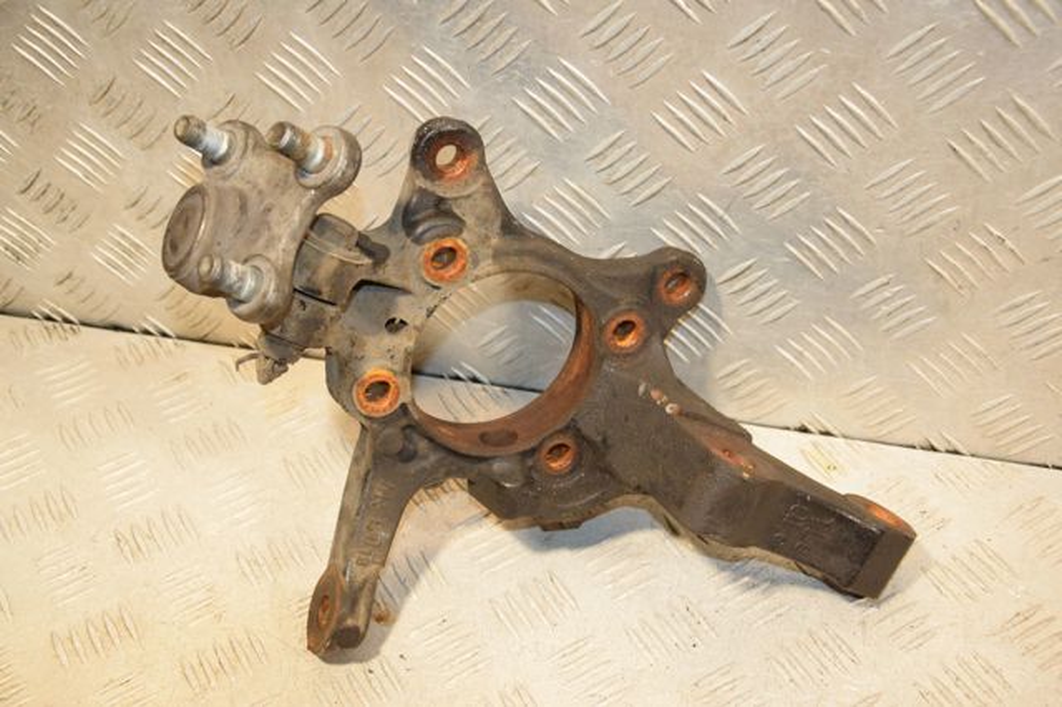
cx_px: 531
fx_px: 1504
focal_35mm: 51
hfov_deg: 38.9
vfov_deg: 26.5
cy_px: 354
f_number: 5.6
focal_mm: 34
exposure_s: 1/200
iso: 800
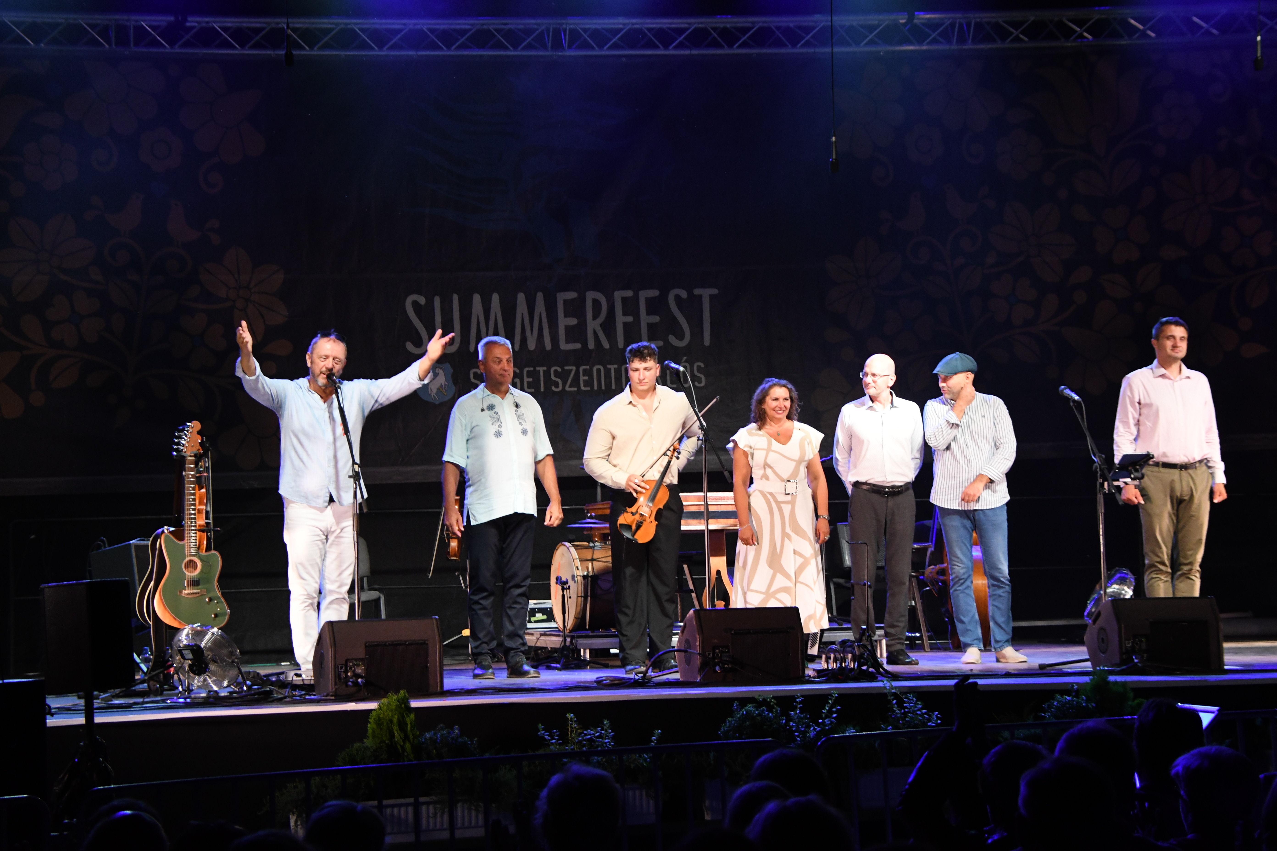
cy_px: 426
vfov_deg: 14.1
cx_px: 638
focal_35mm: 97
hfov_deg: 21.0
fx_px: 3441
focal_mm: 65
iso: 2000
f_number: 5.6
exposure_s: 1/200
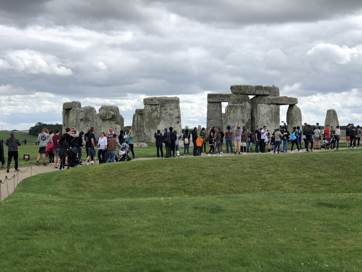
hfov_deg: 33.8
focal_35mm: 57
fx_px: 596
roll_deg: -0.1
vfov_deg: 25.7
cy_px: 136
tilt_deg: -1.0
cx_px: 181
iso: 20
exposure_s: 1/941
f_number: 2.8
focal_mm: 6.6
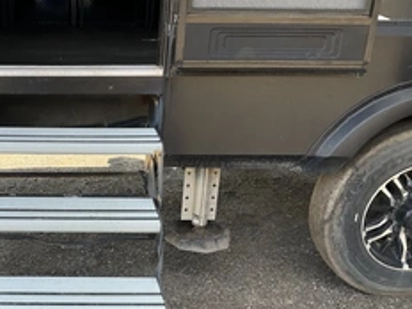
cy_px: 229
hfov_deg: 36.5
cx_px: 64
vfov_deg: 28.7
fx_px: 595
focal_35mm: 50
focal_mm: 3
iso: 32
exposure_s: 1/154
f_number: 1.8
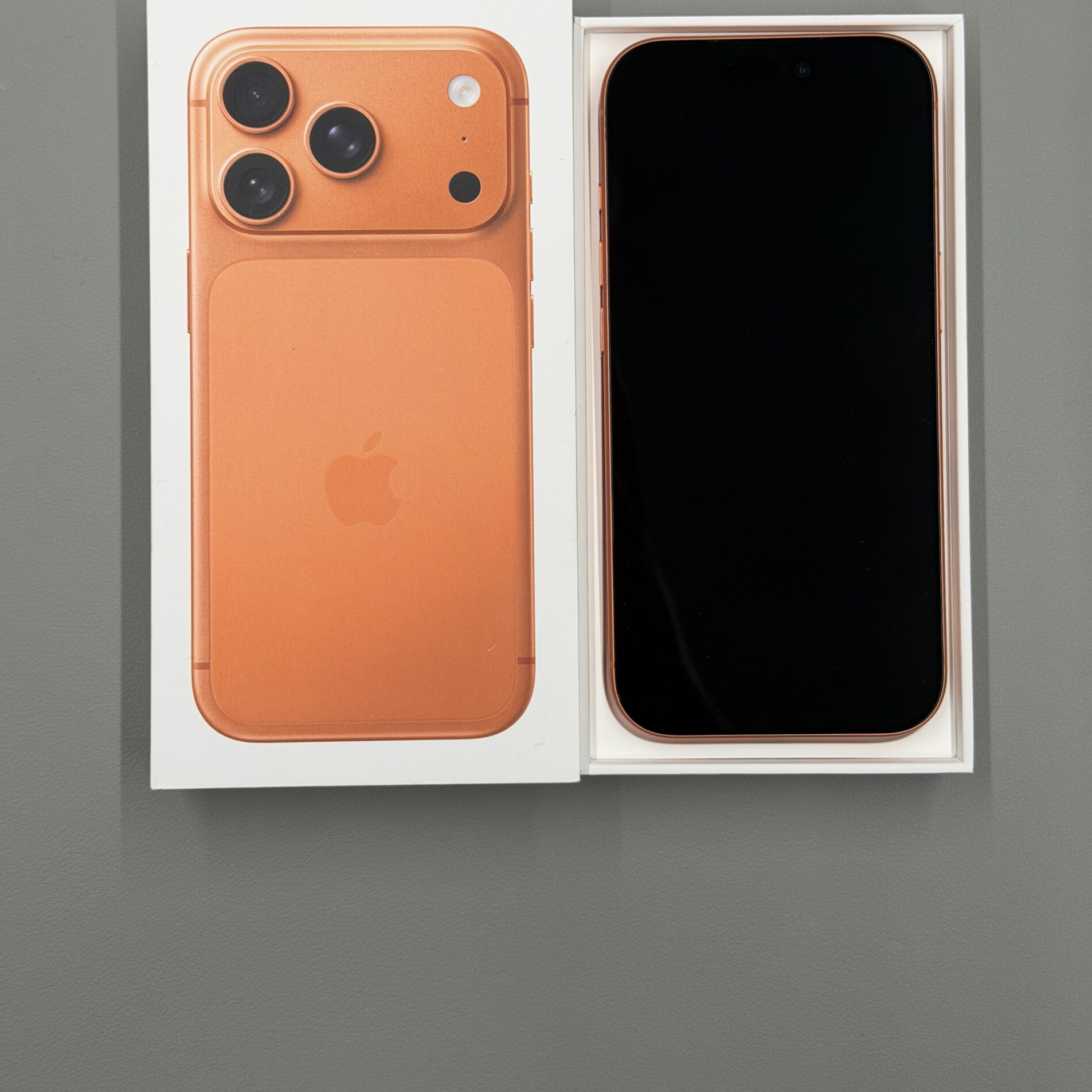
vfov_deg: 29.8
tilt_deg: -87.7
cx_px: 542
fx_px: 2034
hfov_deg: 30.0
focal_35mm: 57
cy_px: 370
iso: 80
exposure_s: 1/121
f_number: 1.78
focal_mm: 6.76
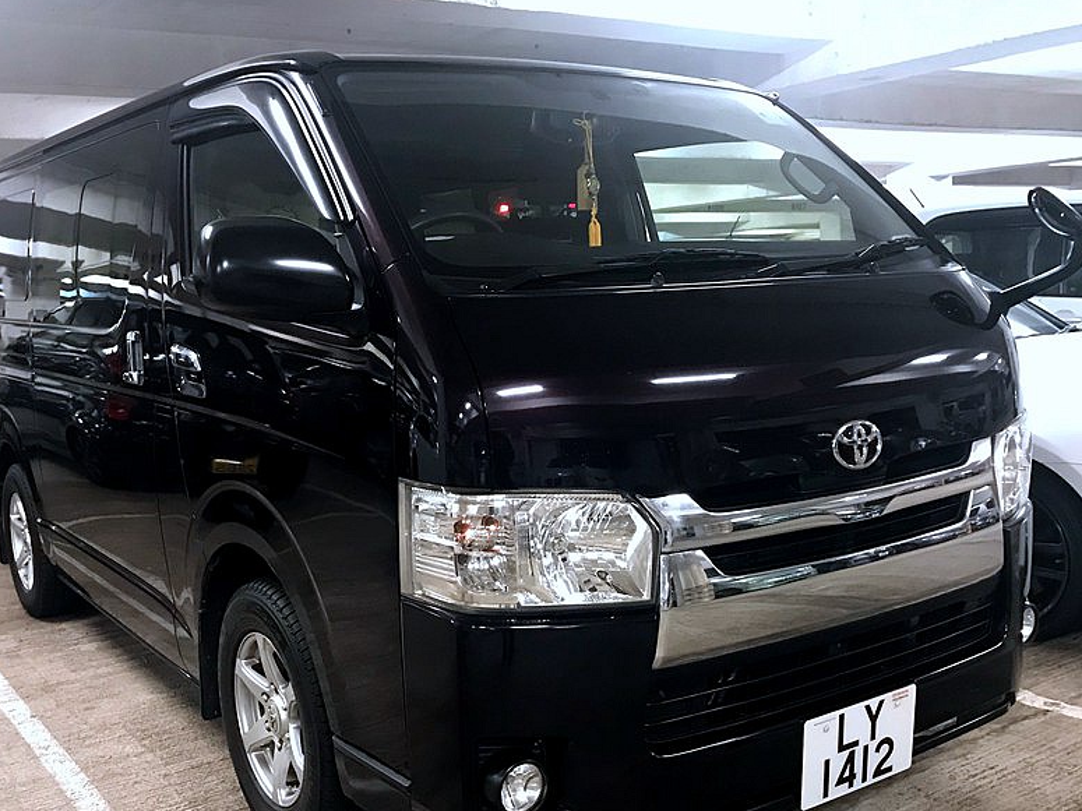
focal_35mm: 37
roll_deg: +3.2
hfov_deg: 50.0
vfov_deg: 38.5
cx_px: 479
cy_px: 476
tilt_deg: -8.3
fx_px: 1156
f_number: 1.8
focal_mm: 3.99
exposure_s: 1/9
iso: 100
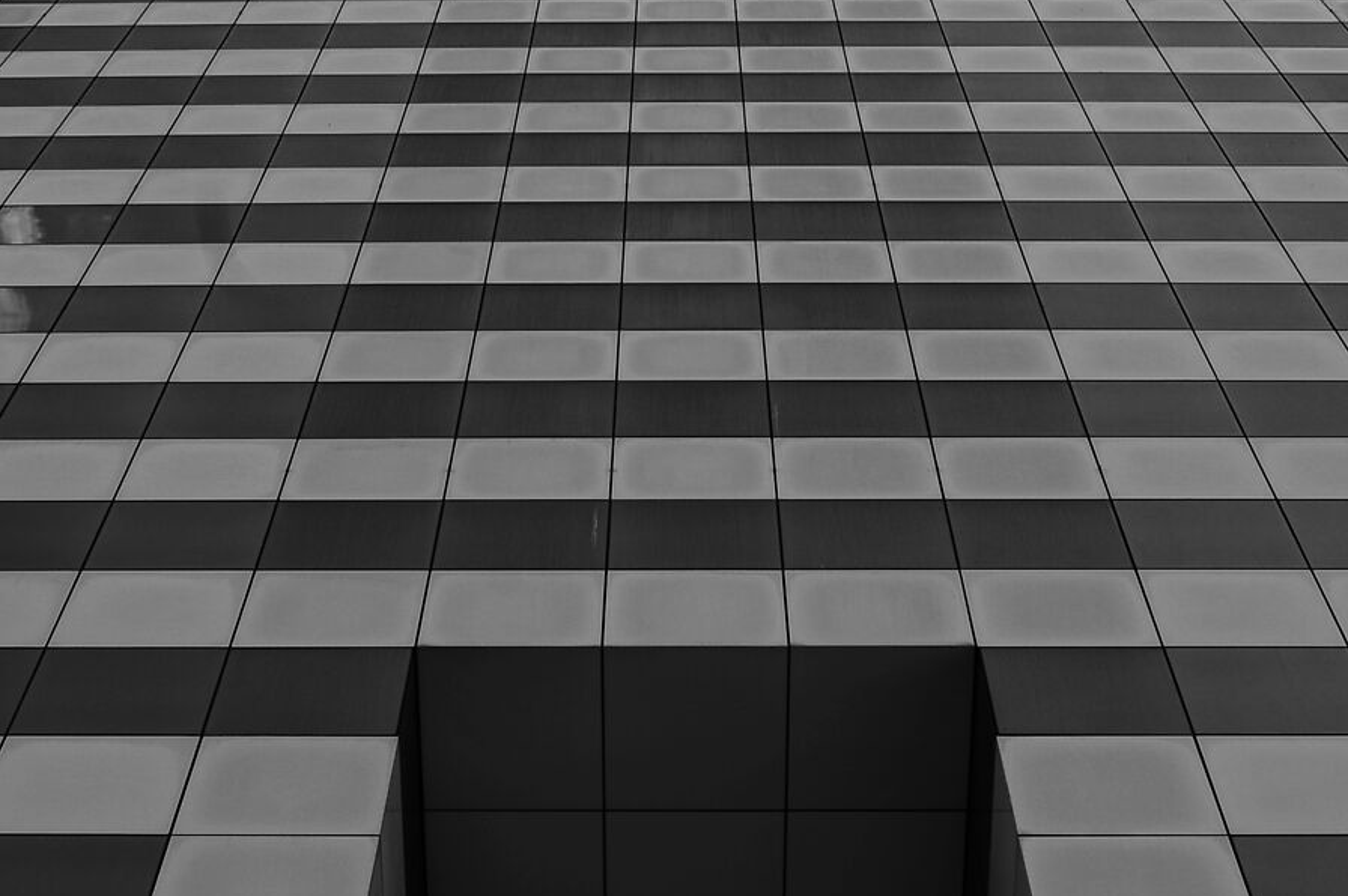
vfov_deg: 17.8
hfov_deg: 27.0
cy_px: 855
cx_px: 674
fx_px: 2806
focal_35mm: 75
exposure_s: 1/320
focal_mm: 28
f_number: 3.5
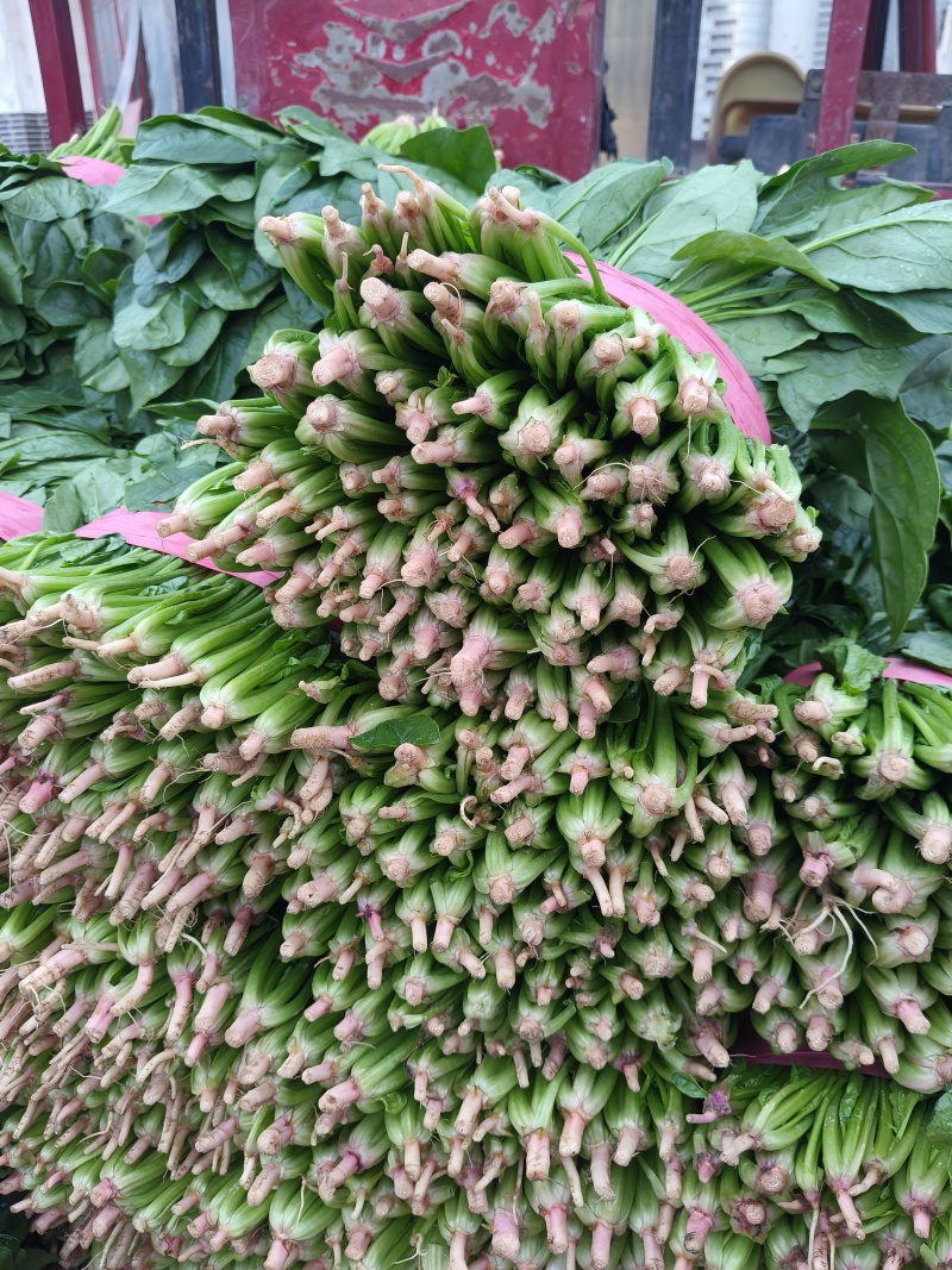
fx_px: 954
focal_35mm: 26
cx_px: 476
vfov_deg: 67.3
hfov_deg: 53.1
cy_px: 635
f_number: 1.8
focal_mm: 4.84
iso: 160
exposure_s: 1/120
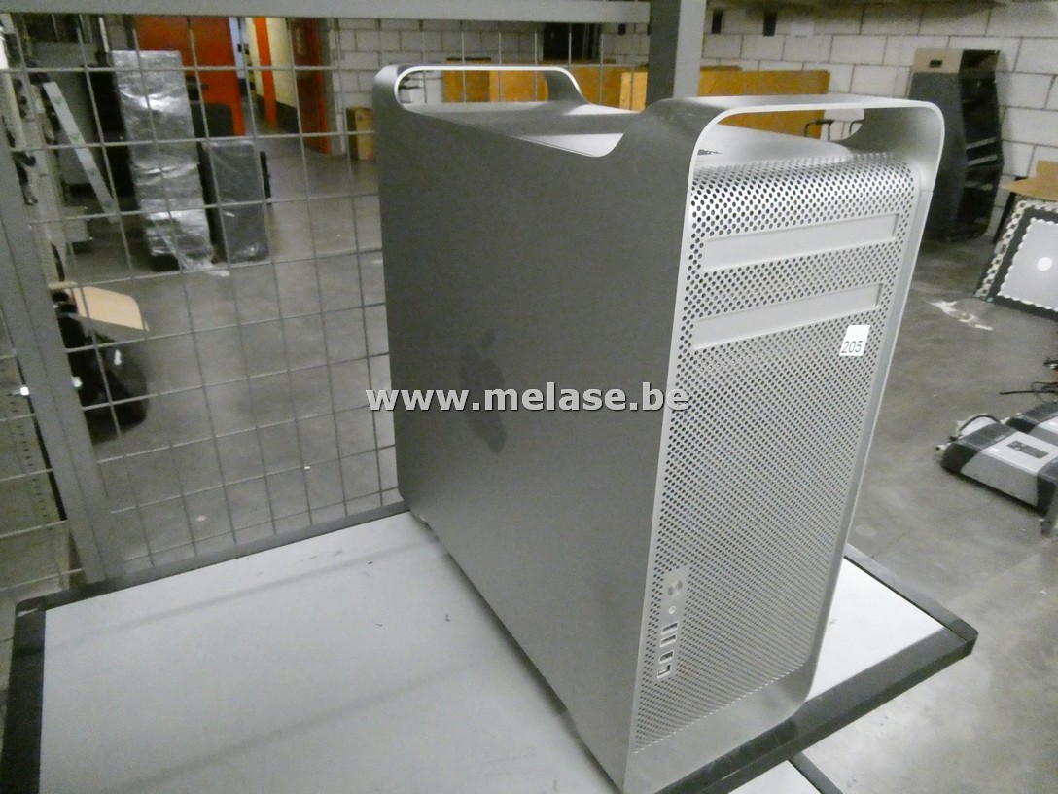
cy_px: 397
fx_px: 734
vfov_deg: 56.8
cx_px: 529
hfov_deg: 71.6
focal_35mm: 24
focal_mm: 4.3
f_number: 3.3
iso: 3200
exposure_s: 1/125
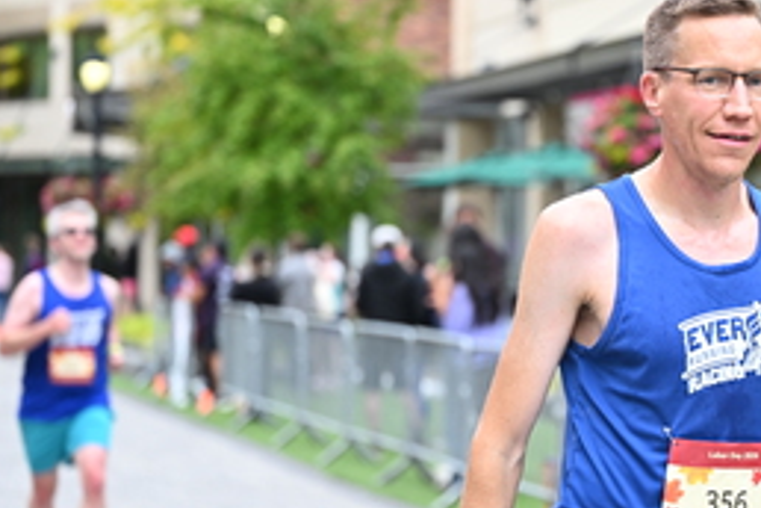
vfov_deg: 9.2
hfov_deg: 13.6
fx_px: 3149
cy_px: 291
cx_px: 752
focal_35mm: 149
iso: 800
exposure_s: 1/1600
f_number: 2.8
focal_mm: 70
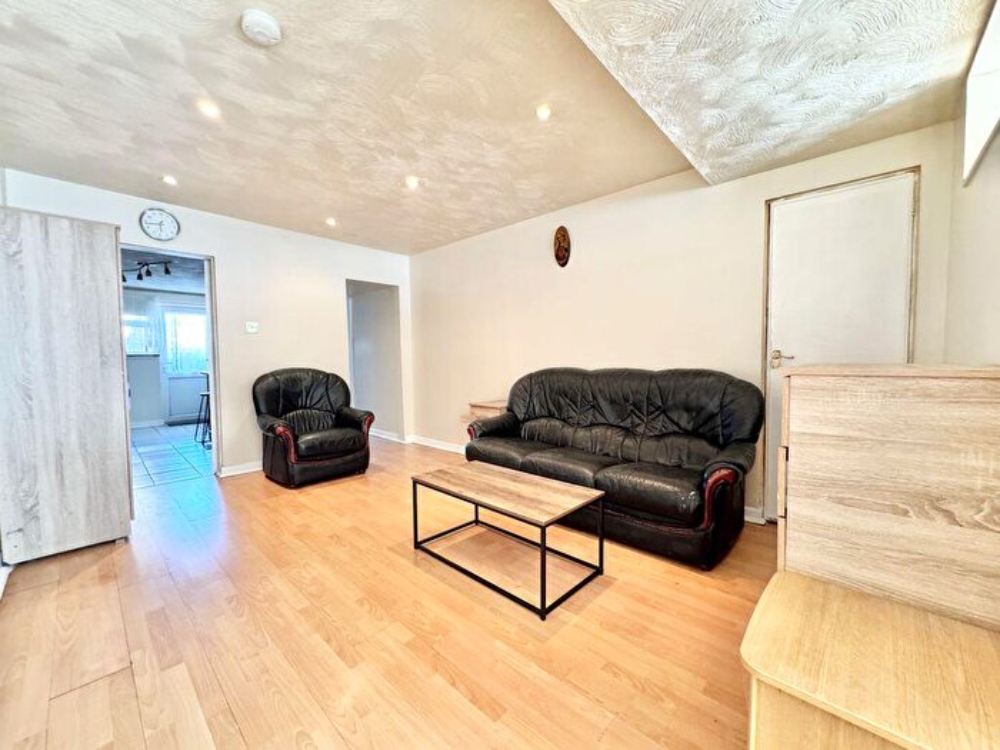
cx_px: 500
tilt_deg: -0.3
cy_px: 375
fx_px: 404
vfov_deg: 85.7
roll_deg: +1.9
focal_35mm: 14
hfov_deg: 102.1
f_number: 2.2
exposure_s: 1/50
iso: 320
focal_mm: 2.22
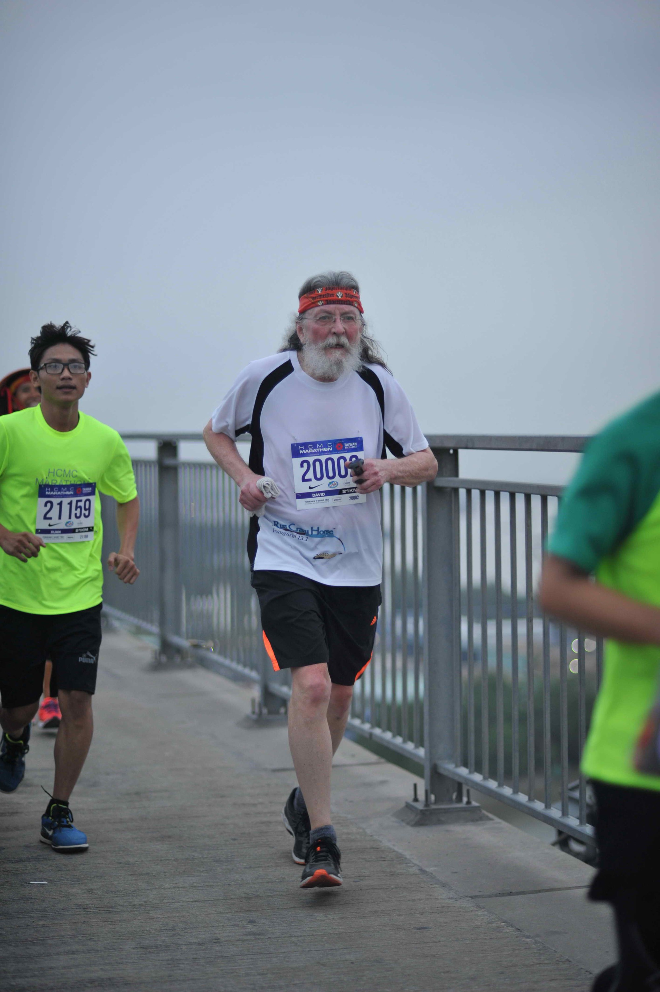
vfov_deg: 23.9
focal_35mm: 85
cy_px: 496
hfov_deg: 16.1
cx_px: 330
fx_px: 2341
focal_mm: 85
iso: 800
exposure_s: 1/500
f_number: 1.8
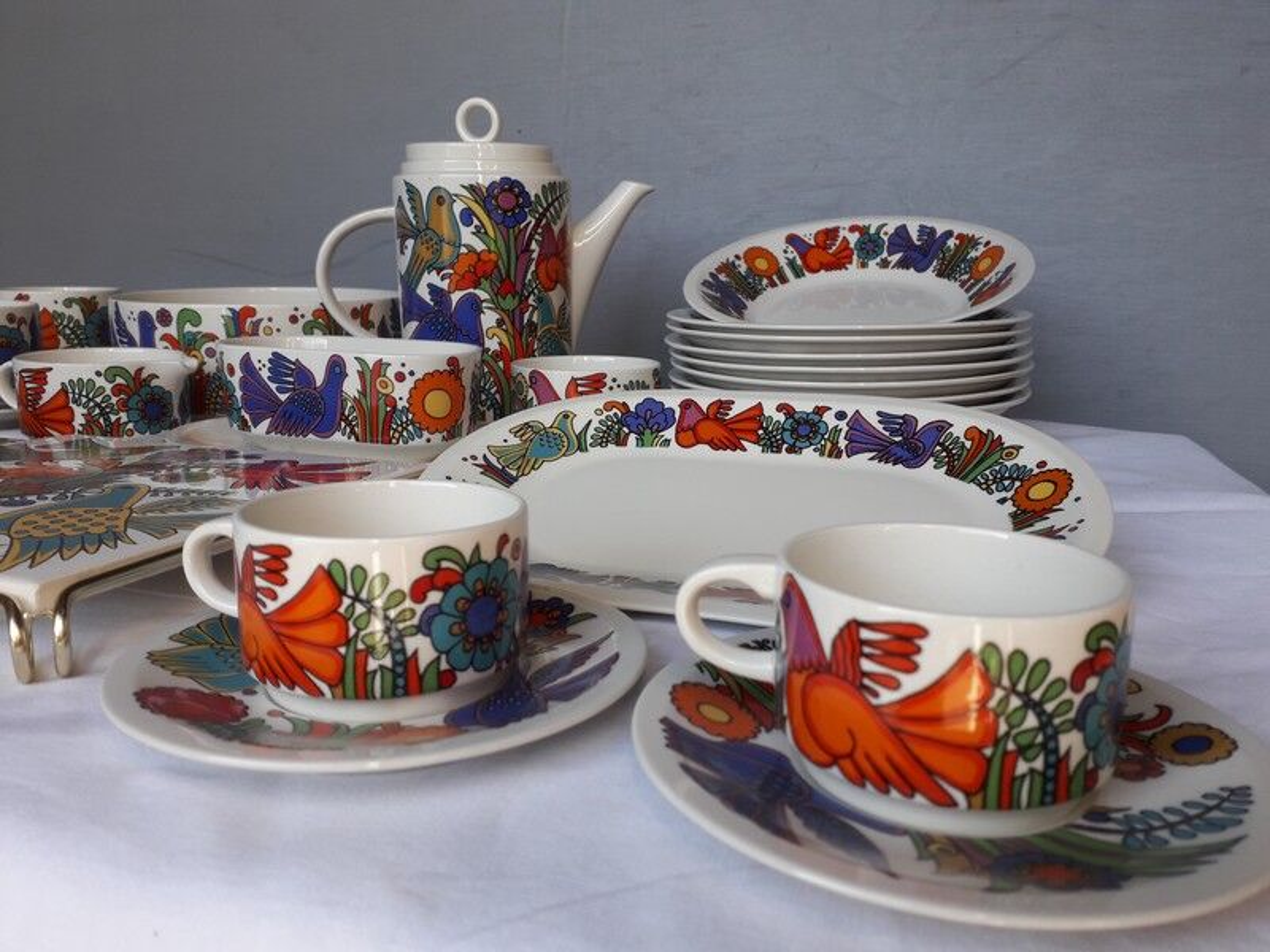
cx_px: 635
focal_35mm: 27
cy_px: 476
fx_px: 991
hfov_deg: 65.3
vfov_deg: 51.4
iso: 40
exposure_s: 1/143
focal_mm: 3.6
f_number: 1.9
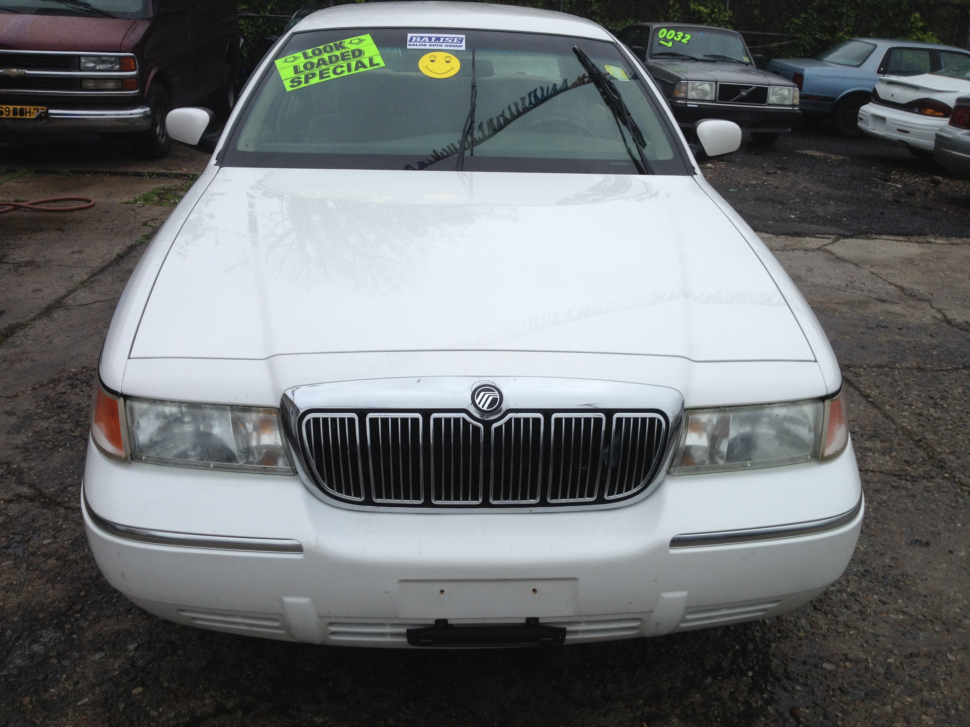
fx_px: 981
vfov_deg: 40.7
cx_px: 485
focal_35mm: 35
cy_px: 364
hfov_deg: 52.6
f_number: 2.4
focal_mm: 4.28
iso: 64
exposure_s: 1/1453
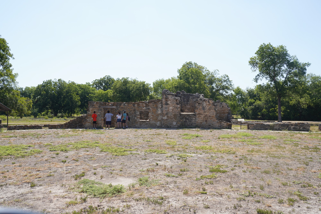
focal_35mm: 33
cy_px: 107
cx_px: 160
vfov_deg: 40.0
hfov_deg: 57.2
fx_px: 294
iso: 100
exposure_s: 1/100
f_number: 13
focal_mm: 33
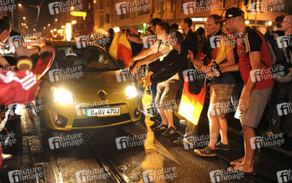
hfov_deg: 52.7
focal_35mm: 37
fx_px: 294
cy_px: 91
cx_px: 142
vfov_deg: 34.4
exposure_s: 1/60
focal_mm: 35
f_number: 2.2
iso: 2000
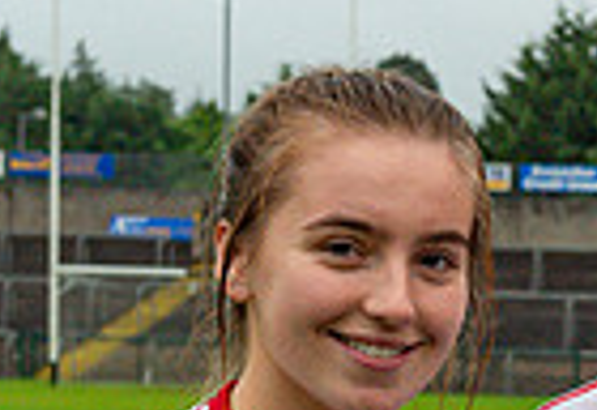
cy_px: 636
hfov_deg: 9.2
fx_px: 3664
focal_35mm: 219
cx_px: 773
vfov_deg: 6.3
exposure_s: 1/100
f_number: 4
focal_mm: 50
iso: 1250
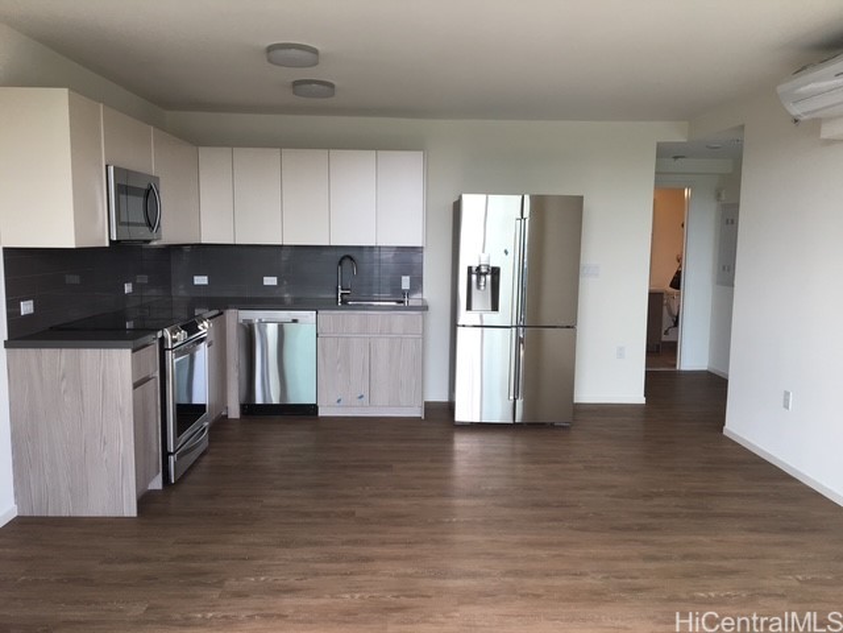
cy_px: 316
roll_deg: -1.0
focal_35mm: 29
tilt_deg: -6.1
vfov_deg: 48.2
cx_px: 422
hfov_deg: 61.7
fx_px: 706
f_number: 2.2
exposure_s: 1/120
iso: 40
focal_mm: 4.15
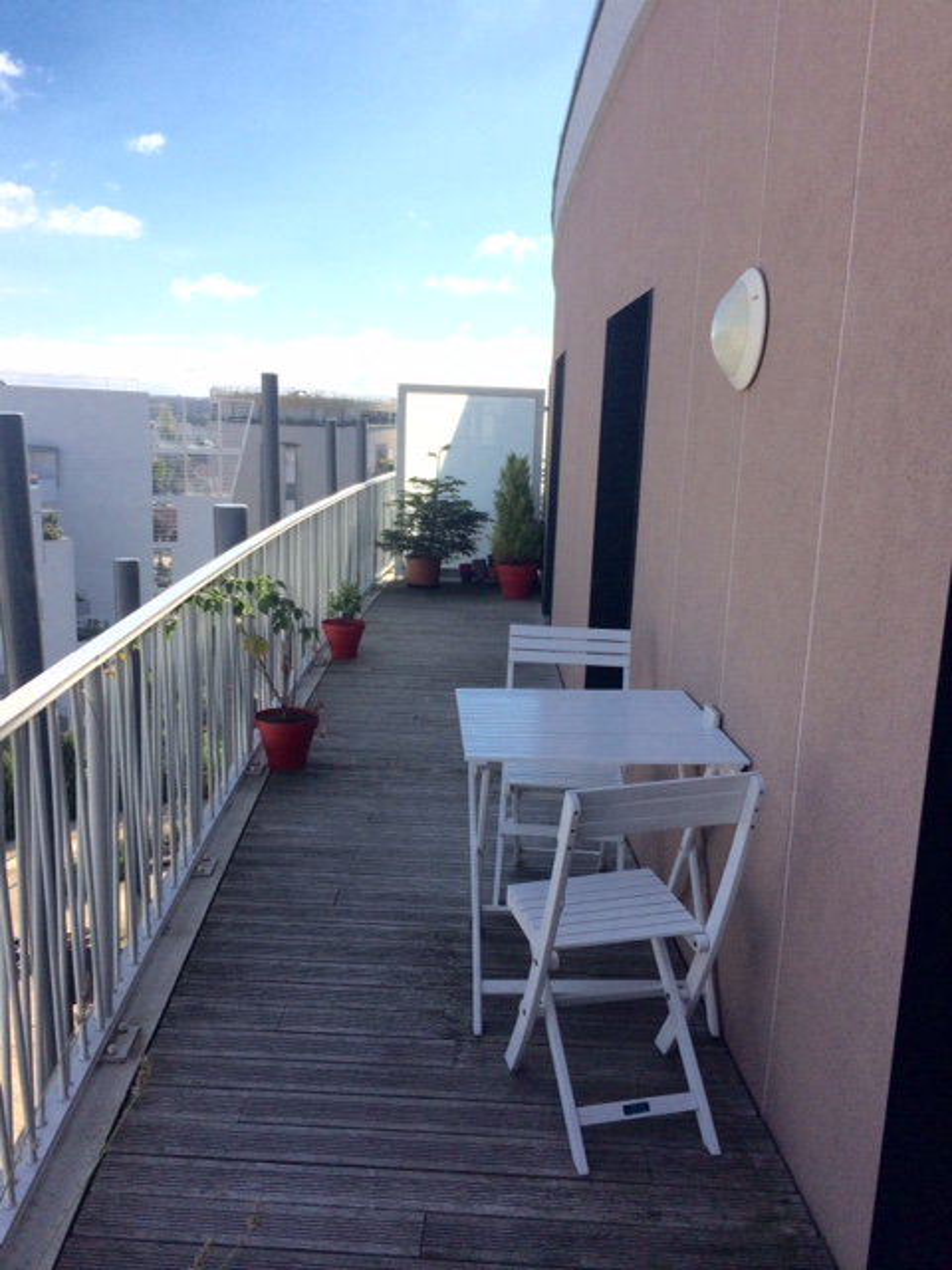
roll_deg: -0.1
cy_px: 635
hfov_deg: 48.2
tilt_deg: -12.4
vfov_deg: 61.7
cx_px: 476
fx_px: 1063
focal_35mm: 29
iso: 32
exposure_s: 1/2933
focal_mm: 4.15
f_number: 2.2
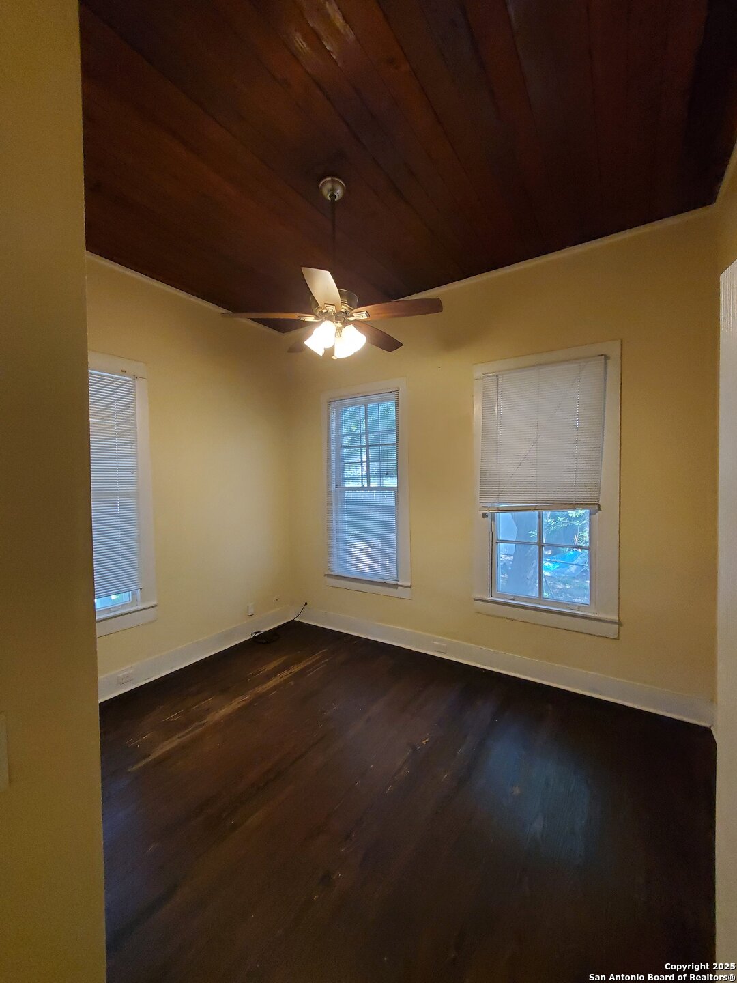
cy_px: 492
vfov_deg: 106.2
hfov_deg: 89.9
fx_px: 369
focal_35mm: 13
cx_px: 368
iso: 500
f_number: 2.2
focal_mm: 1.8
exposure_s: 1/60
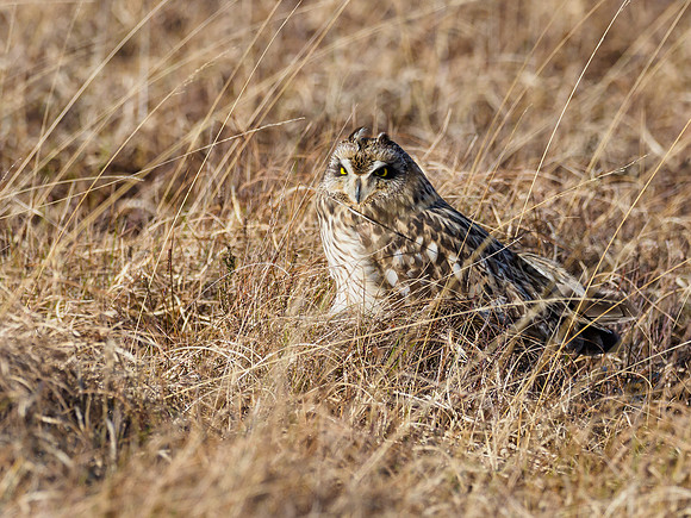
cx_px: 382
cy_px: 268
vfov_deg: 1.6
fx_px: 18869
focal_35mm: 945
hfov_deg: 2.1
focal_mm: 300
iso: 320
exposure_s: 1/2000
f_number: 4.5
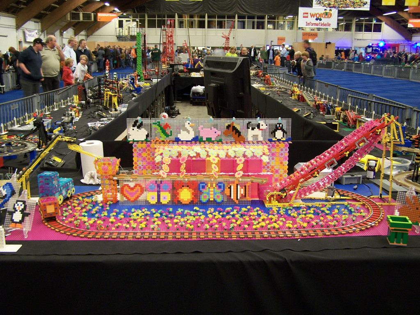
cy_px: 158
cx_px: 210
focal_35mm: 38
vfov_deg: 37.7
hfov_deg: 49.0
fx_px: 461
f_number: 2.8
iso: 80
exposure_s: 1/3
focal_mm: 6.3
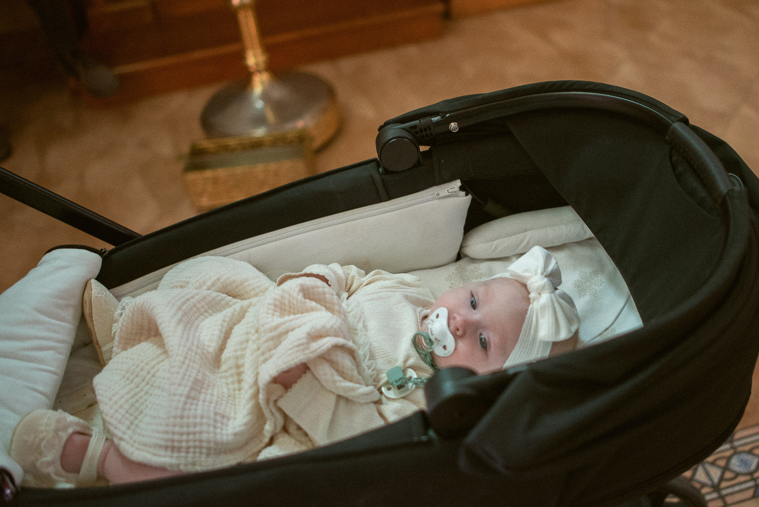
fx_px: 804
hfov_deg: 50.1
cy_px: 226
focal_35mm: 38
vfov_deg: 34.9
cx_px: 467
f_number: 1.8
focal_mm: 28
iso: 800
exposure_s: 1/125
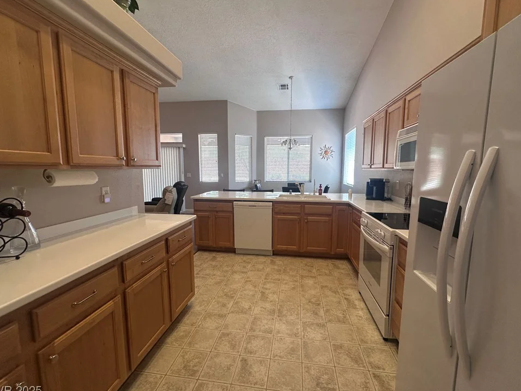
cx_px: 266
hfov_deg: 98.2
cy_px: 194
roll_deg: -0.4
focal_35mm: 15
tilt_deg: -7.0
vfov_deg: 81.7
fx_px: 226
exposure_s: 1/120
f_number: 2.2
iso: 160
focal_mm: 2.22
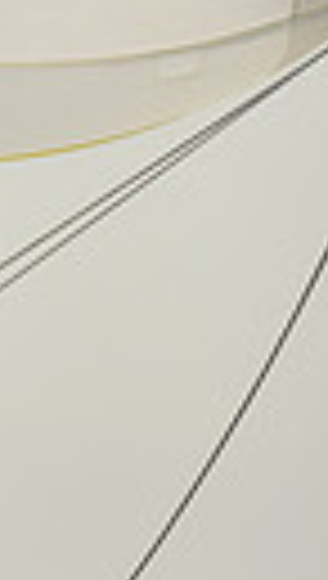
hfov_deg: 0.8
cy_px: 420
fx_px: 24611
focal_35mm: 1599
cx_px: -971
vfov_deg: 1.3
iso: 250
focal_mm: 340
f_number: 8
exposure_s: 1/1000
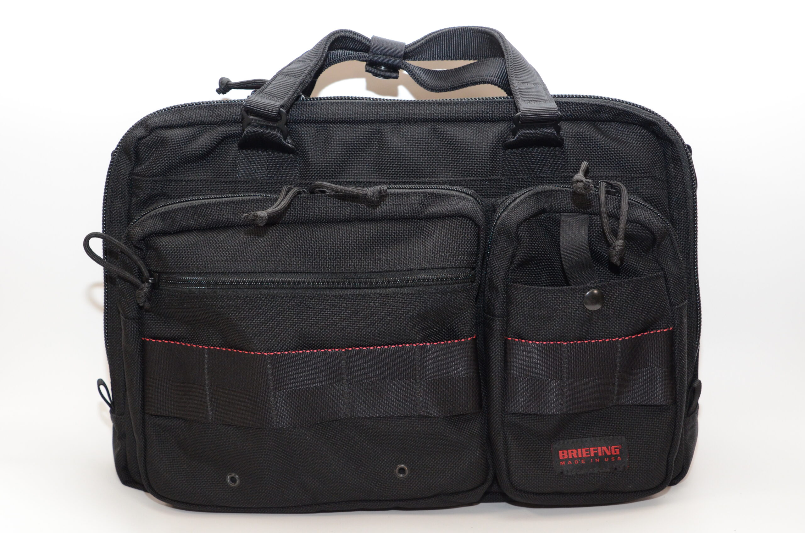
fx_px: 1272
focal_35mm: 57
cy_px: 266
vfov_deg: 23.7
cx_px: 402
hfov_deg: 35.1
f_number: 6.3
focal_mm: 38
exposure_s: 1/160
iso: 1600
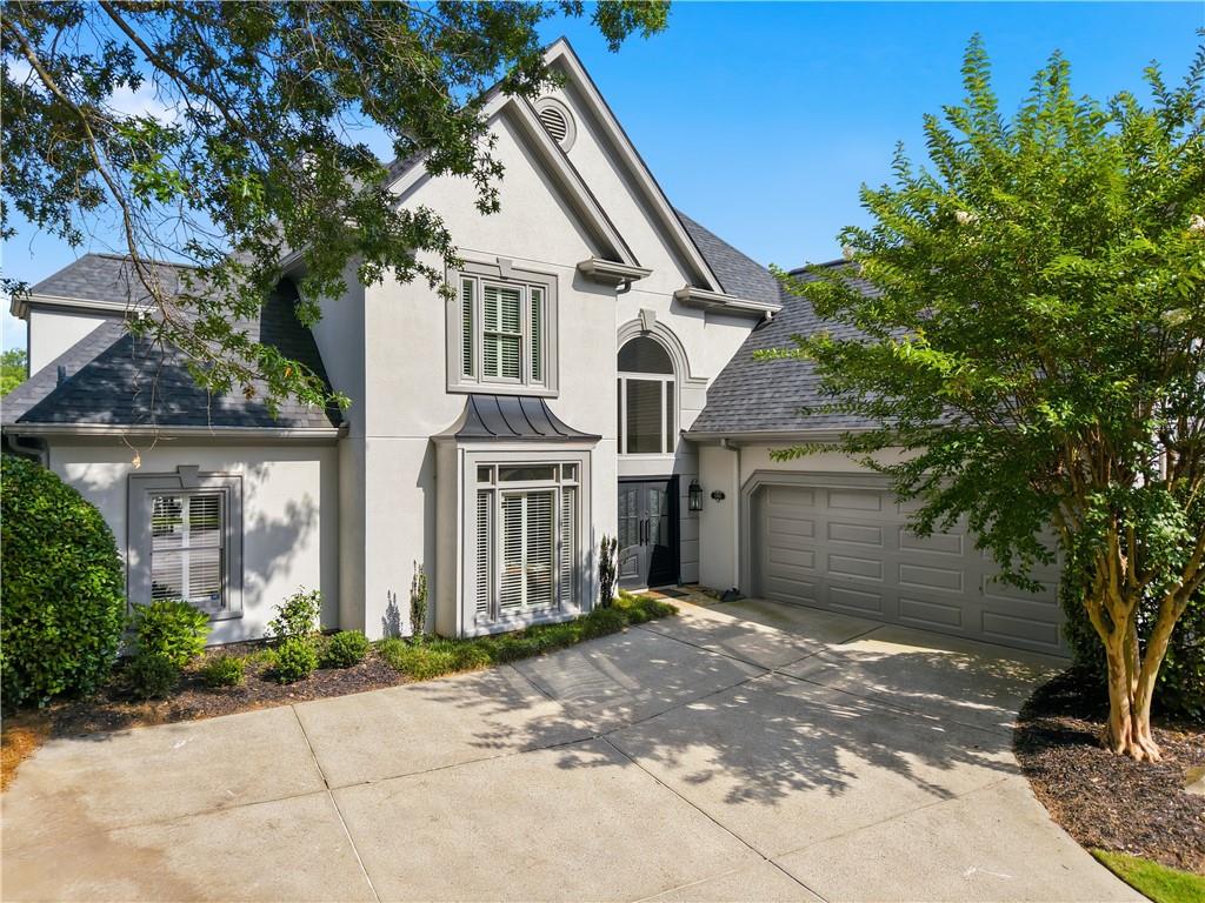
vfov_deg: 56.8
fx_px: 835
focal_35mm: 24
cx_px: 602
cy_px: 452
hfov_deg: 71.6
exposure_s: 1/320
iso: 100
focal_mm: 8.7
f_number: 1.8
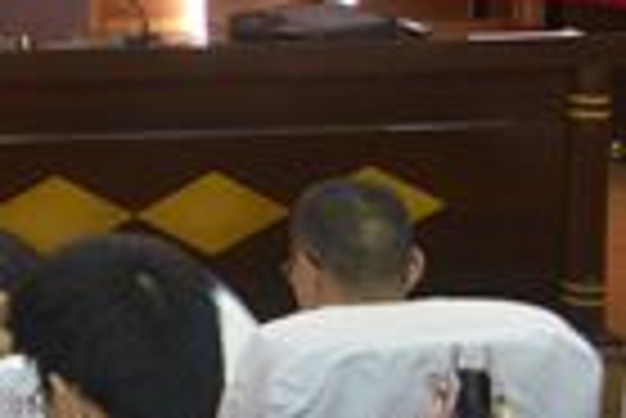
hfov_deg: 16.1
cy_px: -166
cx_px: -495
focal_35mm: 108
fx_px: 1880
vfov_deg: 12.2
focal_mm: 30
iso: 800
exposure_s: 1/20
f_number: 4
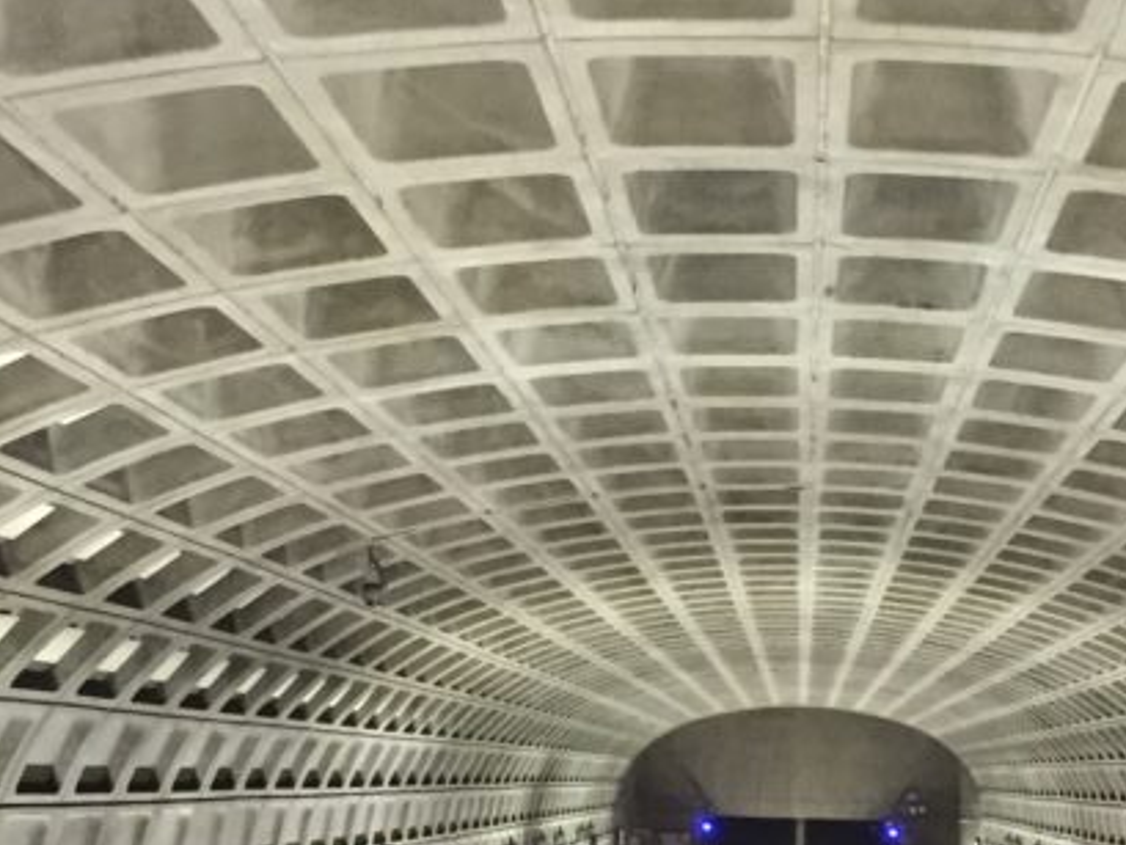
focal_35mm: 85
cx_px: 856
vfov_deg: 17.1
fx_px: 2766
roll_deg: -0.8
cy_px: 787
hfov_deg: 22.8
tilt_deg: +0.4
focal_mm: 4.15
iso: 320
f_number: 2.2
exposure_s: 1/15
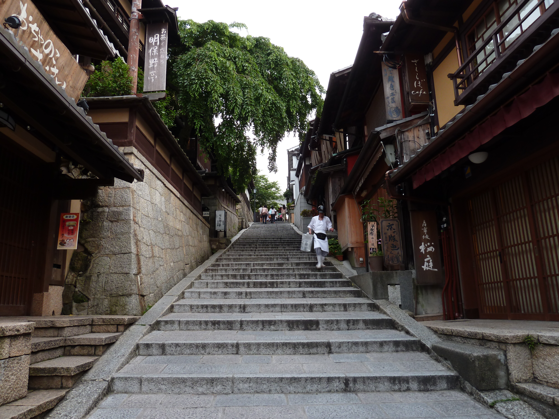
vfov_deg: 54.9
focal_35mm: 25
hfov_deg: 69.4
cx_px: 280
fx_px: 404
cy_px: 210
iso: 80
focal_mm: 4.1
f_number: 3.3
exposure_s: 1/20
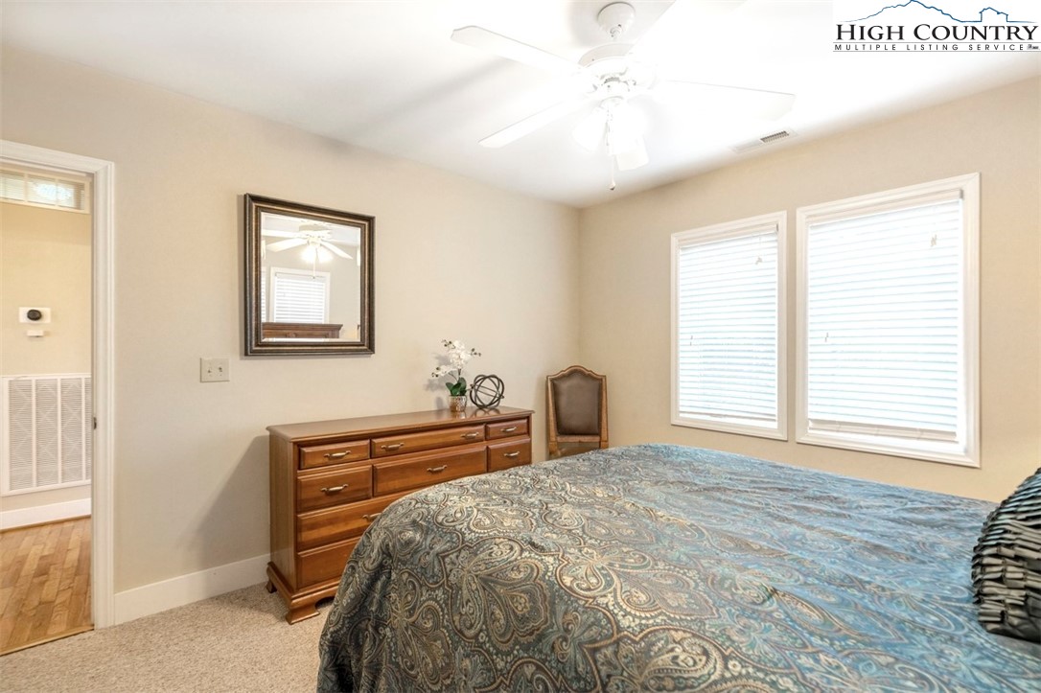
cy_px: 346
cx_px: 520
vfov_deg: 73.7
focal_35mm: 16
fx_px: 462
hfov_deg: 96.8
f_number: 6.3
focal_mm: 16
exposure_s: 1/160
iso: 100
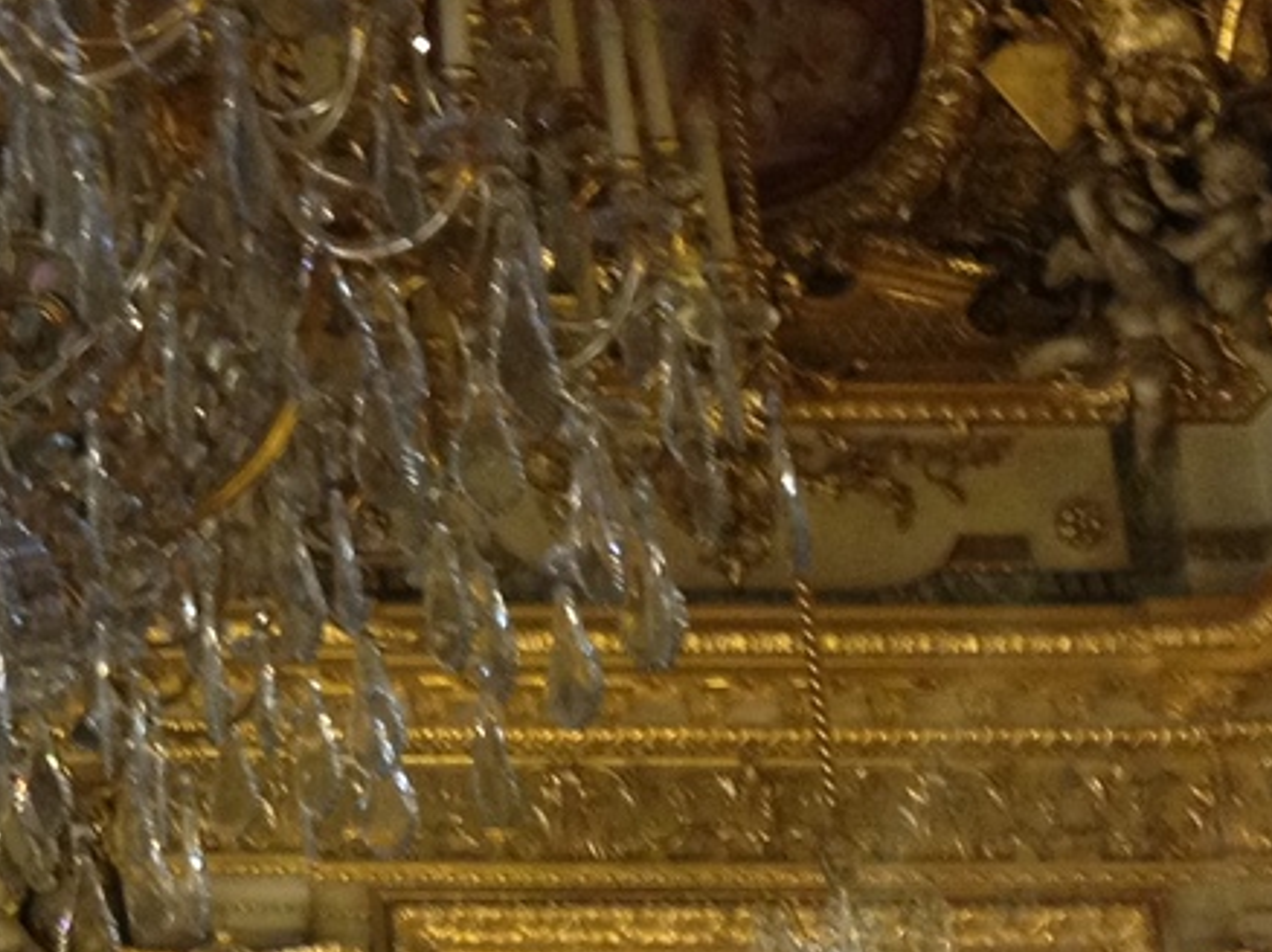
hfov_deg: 14.6
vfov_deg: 11.6
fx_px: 4701
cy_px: 357
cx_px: -520
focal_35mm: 128
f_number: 2.4
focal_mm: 4.28
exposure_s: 1/20
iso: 200
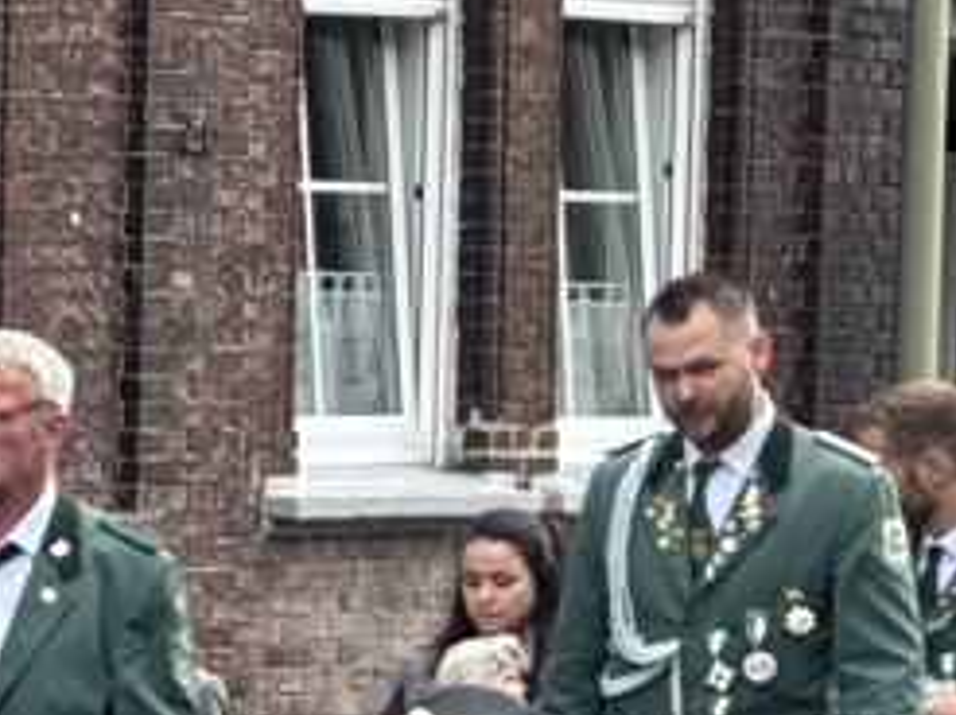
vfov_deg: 5.9
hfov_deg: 7.4
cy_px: 1053
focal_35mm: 250
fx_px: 6898
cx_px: -1337
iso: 64
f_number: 1.78
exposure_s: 1/812
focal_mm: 6.76
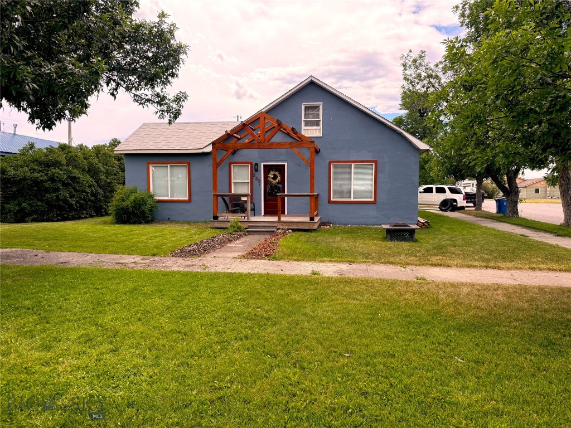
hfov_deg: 71.6
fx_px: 396
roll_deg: -0.5
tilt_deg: -3.7
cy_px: 214
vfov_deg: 56.8
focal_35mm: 24
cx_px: 286
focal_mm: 6.76
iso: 100
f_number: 1.78
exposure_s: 1/2611
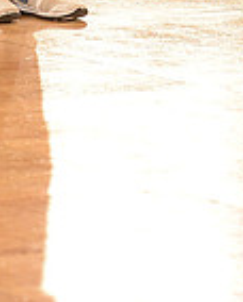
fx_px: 4288
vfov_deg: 4.0
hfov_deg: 3.2
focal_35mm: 478
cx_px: -35
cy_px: -313
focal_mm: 125
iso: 1600
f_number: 4.5
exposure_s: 1/250
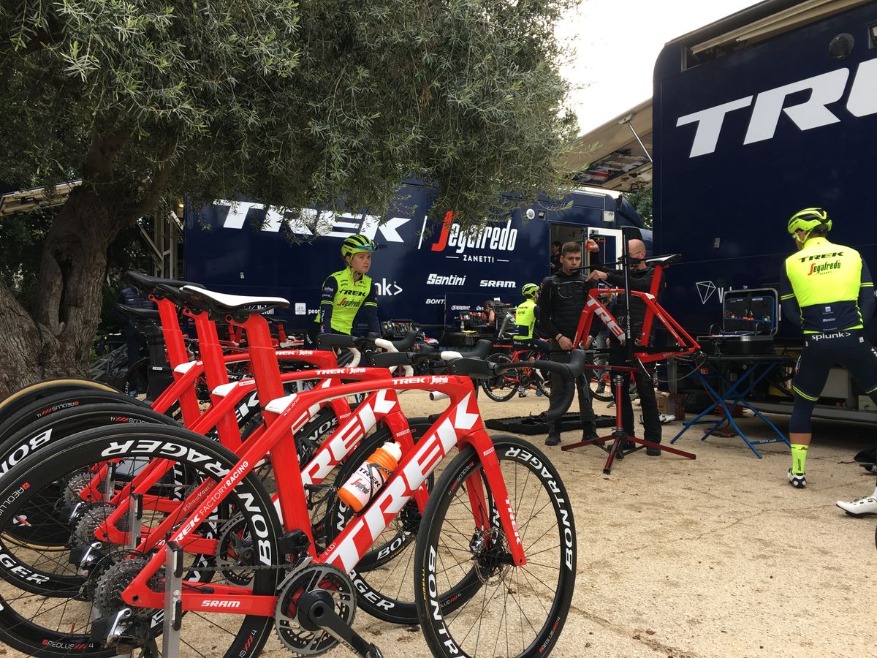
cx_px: 438
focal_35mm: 29
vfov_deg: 48.2
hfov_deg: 61.7
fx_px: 735
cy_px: 329
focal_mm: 4.15
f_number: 2.2
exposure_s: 1/137
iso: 25
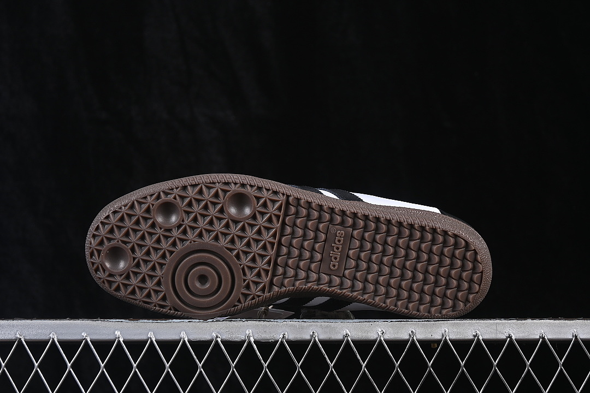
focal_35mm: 75
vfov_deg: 18.2
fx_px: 1229
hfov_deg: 27.0
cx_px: 295
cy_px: 196
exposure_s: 1/60
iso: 160
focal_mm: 50
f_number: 6.3
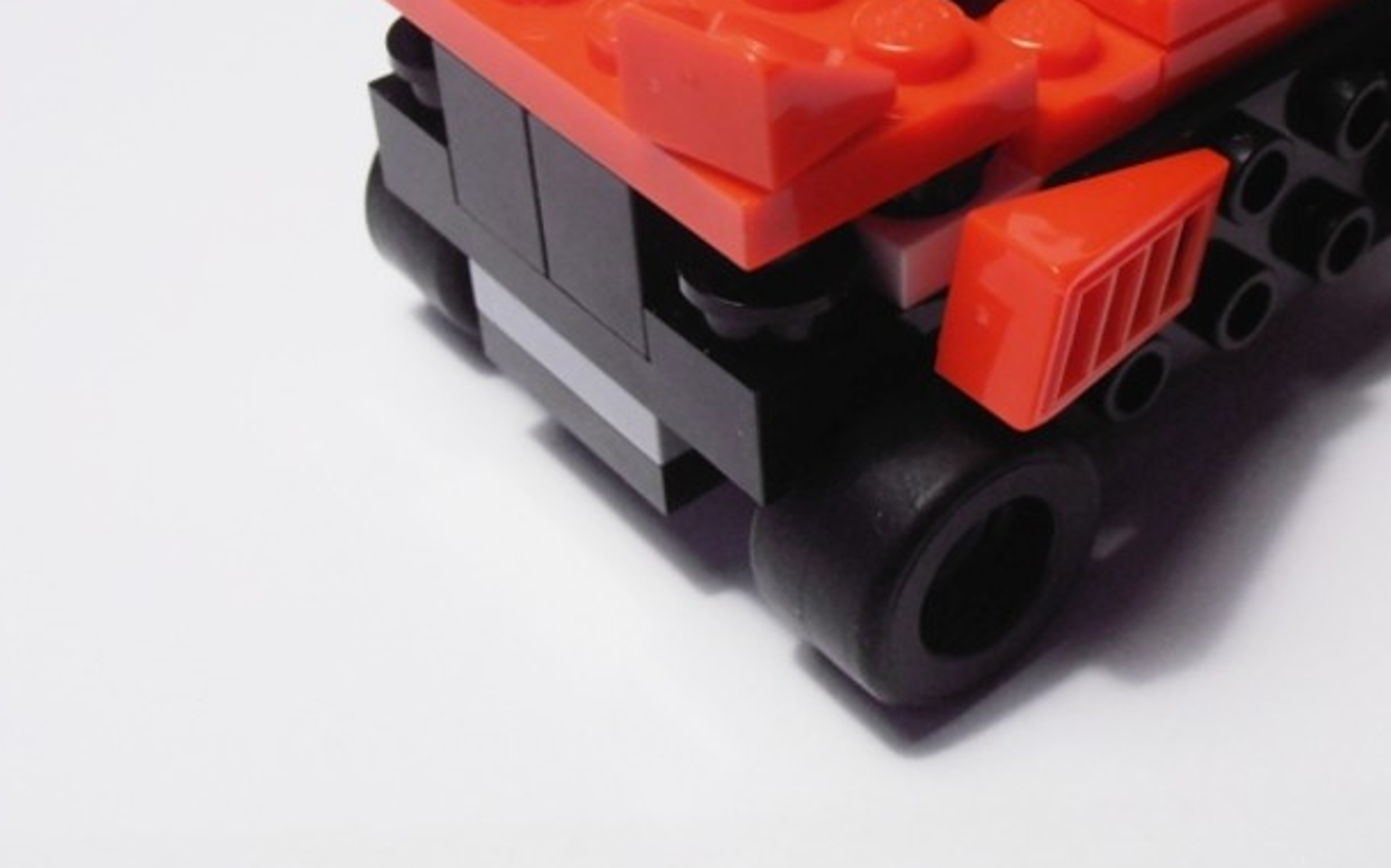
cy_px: 172
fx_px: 2198
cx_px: 998
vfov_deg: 22.0
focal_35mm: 58
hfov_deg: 34.6
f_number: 3.9
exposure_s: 1/100
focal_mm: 6.61
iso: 80
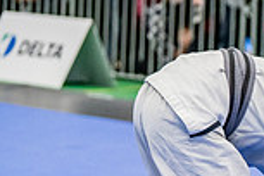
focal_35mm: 265
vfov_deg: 5.2
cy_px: 180
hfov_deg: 7.6
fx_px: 1943
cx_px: 431
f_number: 2.8
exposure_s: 1/500
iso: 4000
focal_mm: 70
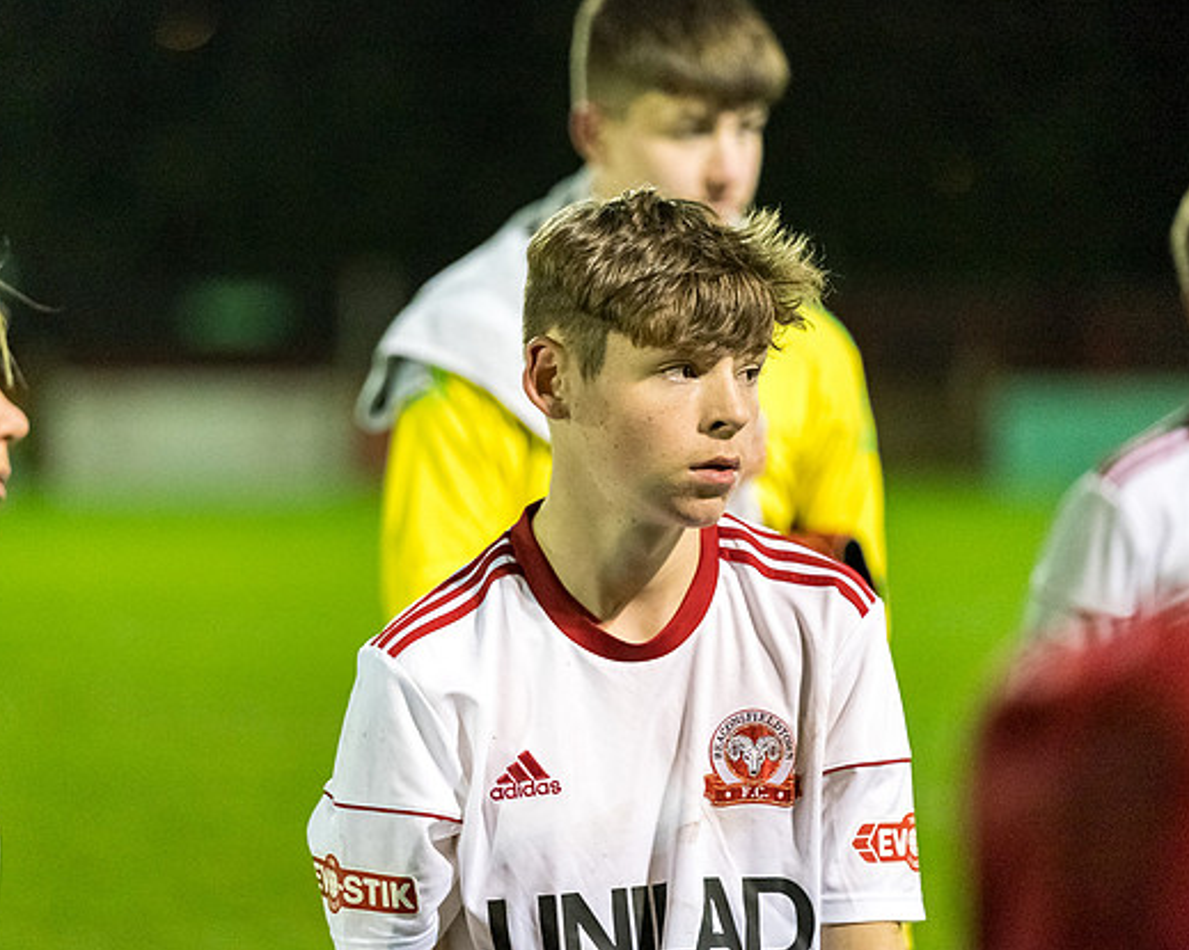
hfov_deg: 9.2
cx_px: 513
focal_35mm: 209
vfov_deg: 7.4
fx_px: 7353
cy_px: 458
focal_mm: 171
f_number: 2.8
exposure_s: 1/1000
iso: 6400
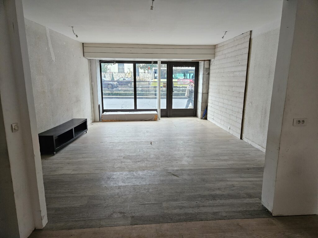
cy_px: 119
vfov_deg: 58.9
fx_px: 211
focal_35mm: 23
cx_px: 159
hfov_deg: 73.9
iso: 800
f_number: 1.8
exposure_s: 1/120
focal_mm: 5.4
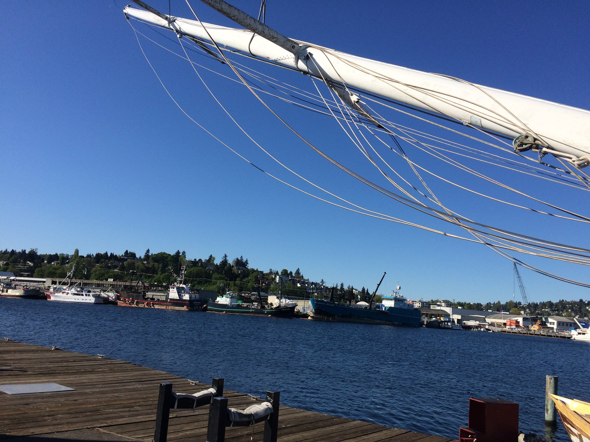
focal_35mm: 29
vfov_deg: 48.2
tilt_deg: +12.1
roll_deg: -2.9
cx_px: 295
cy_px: 221
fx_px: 494
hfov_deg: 61.7
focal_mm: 4.15
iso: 32
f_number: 2.2
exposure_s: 1/2740
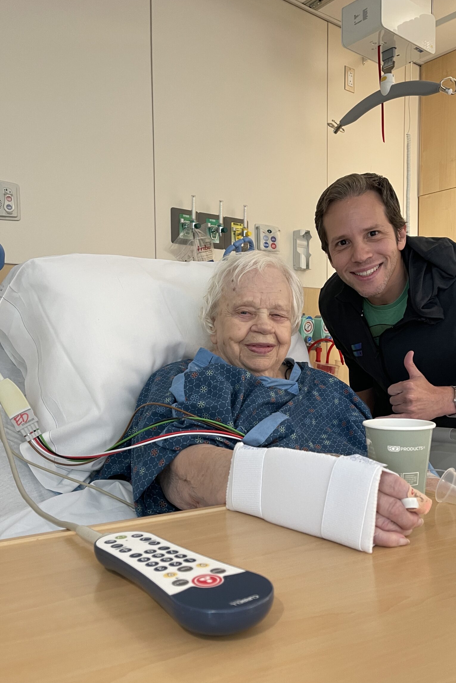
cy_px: 368
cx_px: 272
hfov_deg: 44.7
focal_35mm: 29
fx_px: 551
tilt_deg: -2.6
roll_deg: -0.5
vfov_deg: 63.6
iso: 250
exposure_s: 1/60
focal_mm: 5.1
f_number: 1.6
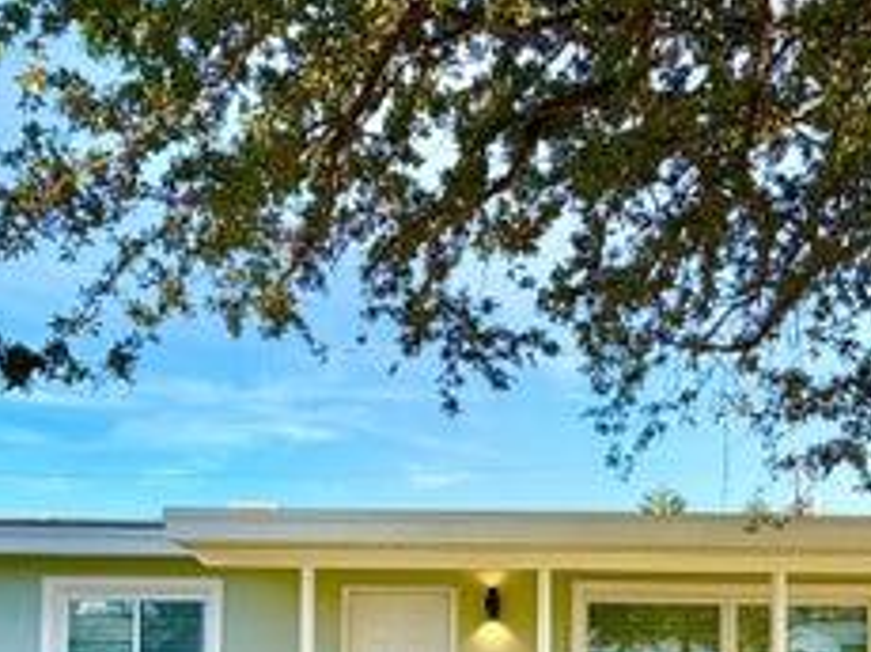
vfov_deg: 33.7
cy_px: 644
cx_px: 470
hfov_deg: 47.9
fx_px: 980
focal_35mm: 39
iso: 40
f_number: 2.2
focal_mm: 2.22
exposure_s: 1/502
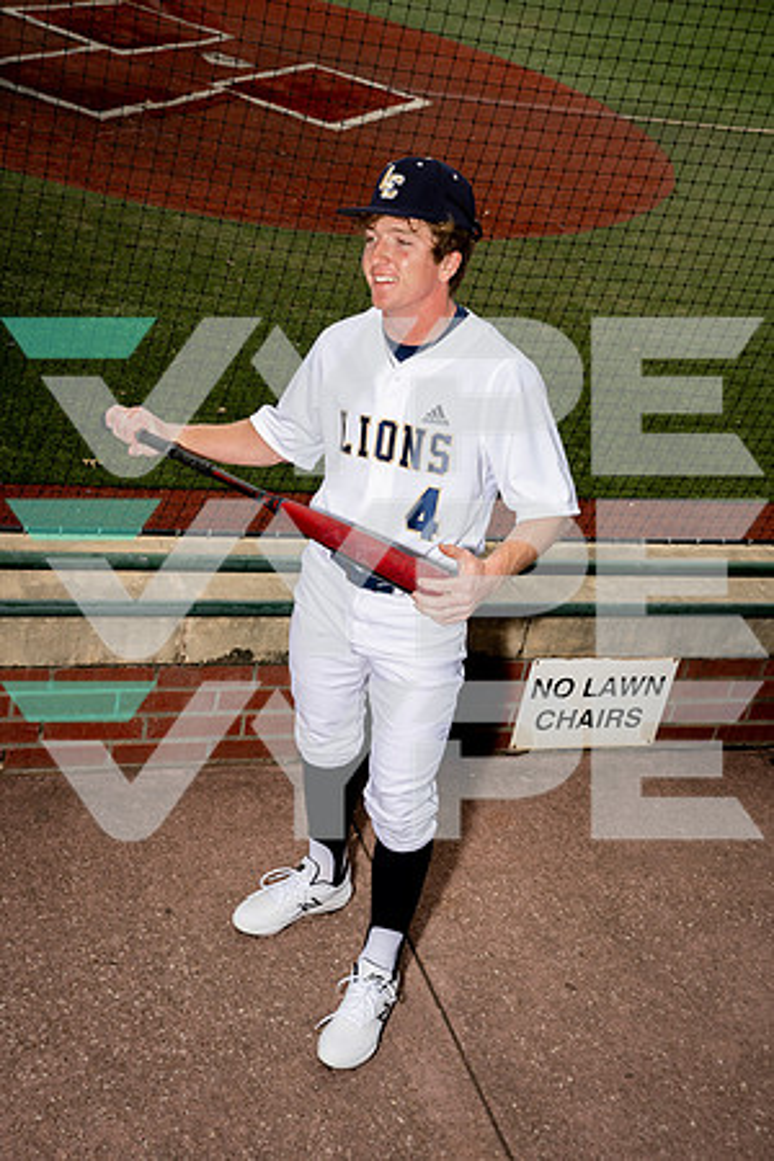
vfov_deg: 38.2
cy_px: 580
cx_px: 387
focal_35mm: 52
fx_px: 1677
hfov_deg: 26.0
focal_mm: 52
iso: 320
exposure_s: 1/250
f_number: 8
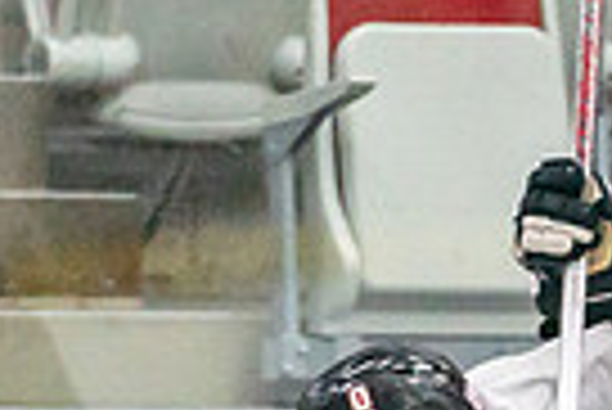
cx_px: 693
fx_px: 21851
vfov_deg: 1.1
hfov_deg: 1.6
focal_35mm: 1284
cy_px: 830
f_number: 2.8
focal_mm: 200
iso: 3200
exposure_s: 1/1250
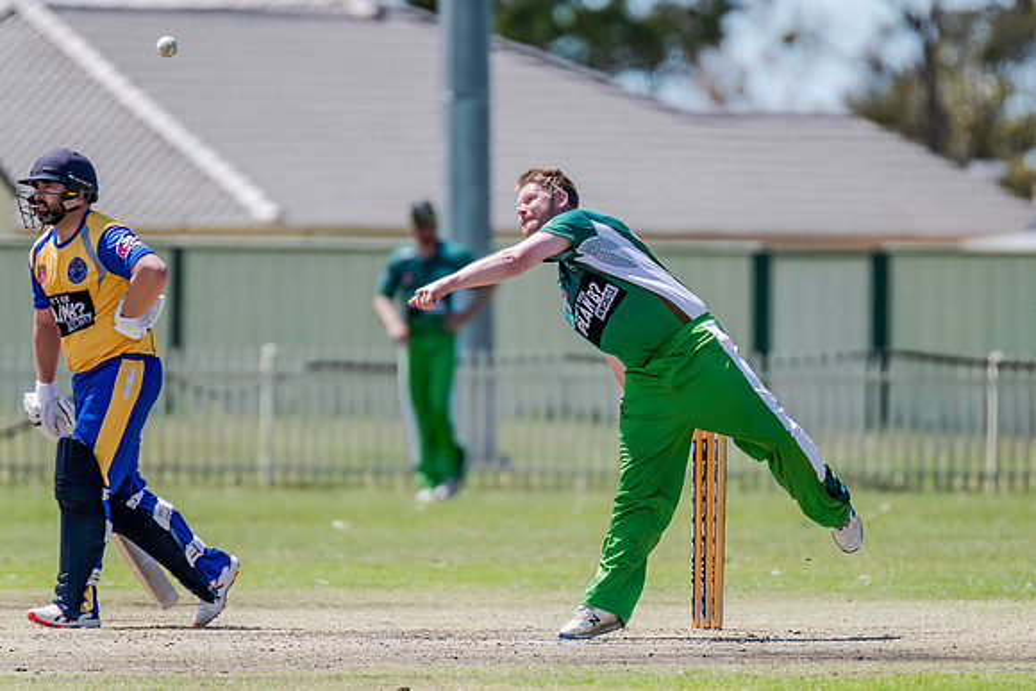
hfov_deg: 3.1
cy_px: 315
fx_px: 18977
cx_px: 569
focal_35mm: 659
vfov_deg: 2.1
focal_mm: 600
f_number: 6.3
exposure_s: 1/2500
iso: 800
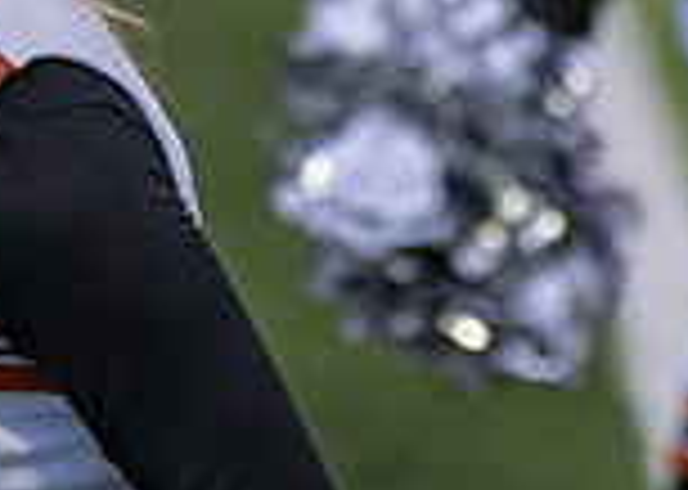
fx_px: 11304
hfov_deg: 3.5
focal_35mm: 579
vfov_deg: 2.5
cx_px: -223
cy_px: -91
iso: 1000
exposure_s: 1/1000
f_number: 2.8
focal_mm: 106
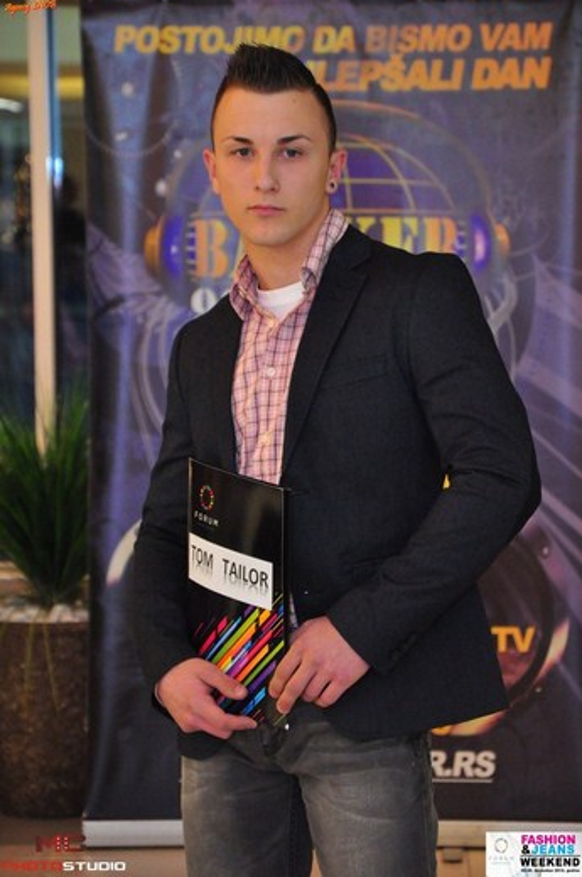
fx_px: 3284
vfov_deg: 15.2
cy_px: 438
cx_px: 291
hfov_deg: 10.1
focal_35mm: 135
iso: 2000
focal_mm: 90
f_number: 5.6
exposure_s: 1/60
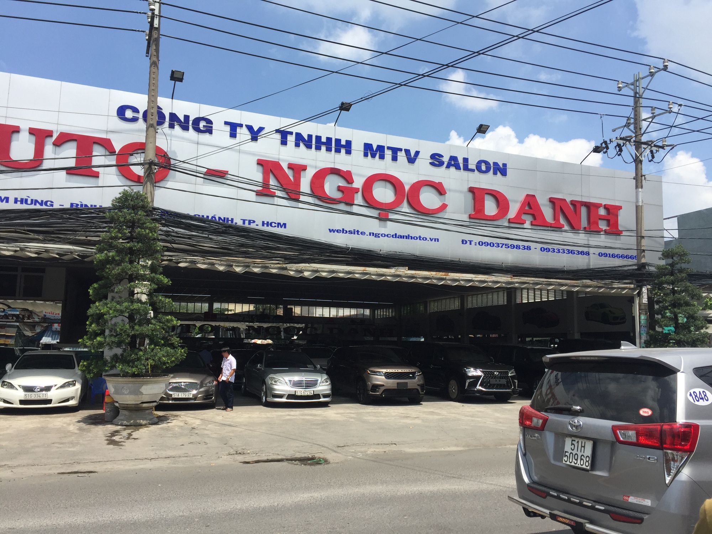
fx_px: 596
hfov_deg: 61.7
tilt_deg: +8.2
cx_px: 356
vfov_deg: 48.2
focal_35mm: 29
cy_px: 267
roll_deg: -1.5
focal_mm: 4.15
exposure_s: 1/2198
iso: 32
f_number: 2.2
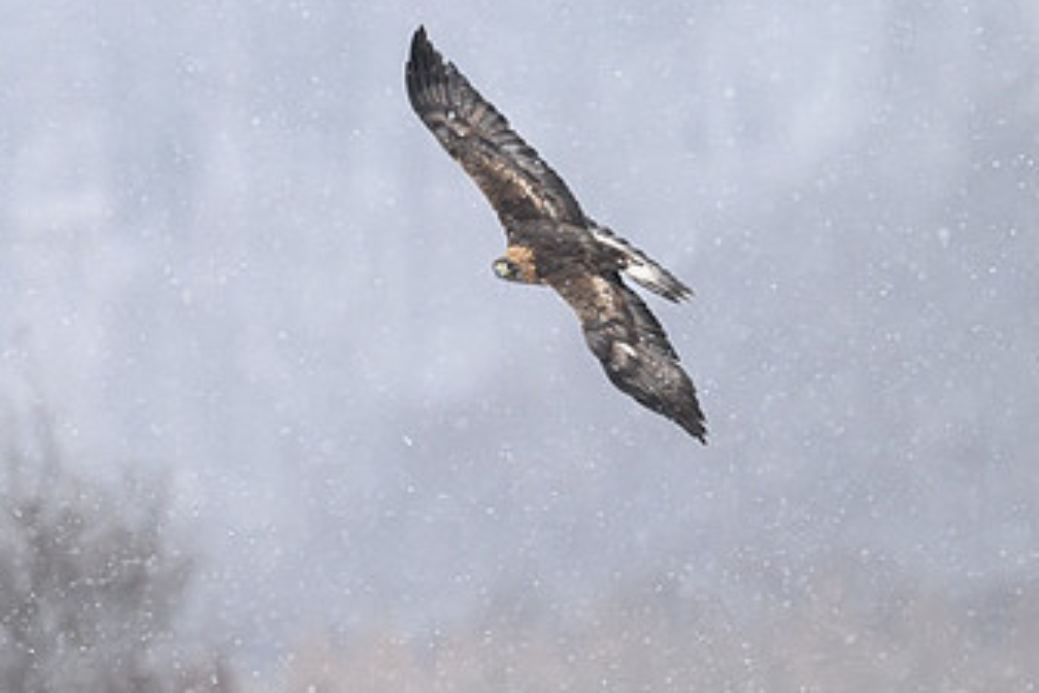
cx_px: 350
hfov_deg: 2.6
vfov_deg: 1.7
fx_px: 23087
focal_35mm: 800
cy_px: 60
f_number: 4
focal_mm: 400
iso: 1600
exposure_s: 1/2000
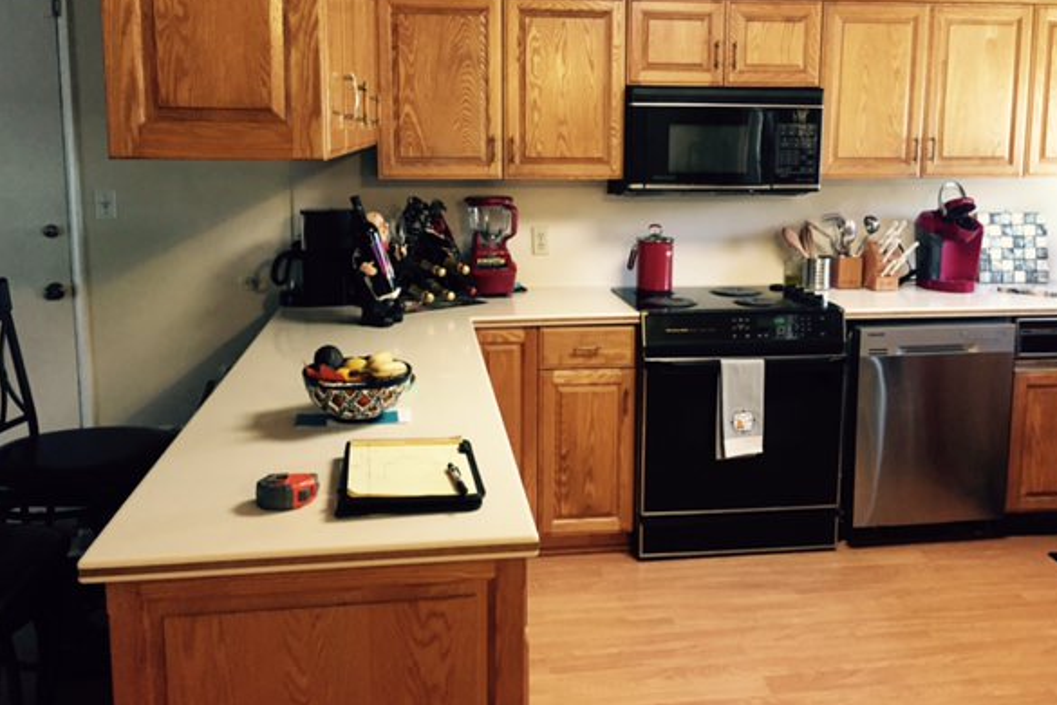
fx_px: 969
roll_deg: -1.3
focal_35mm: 33
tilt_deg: -8.4
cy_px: 277
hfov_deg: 57.2
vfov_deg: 39.8
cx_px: 564
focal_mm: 4.15
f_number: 2.2
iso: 250
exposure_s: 1/30
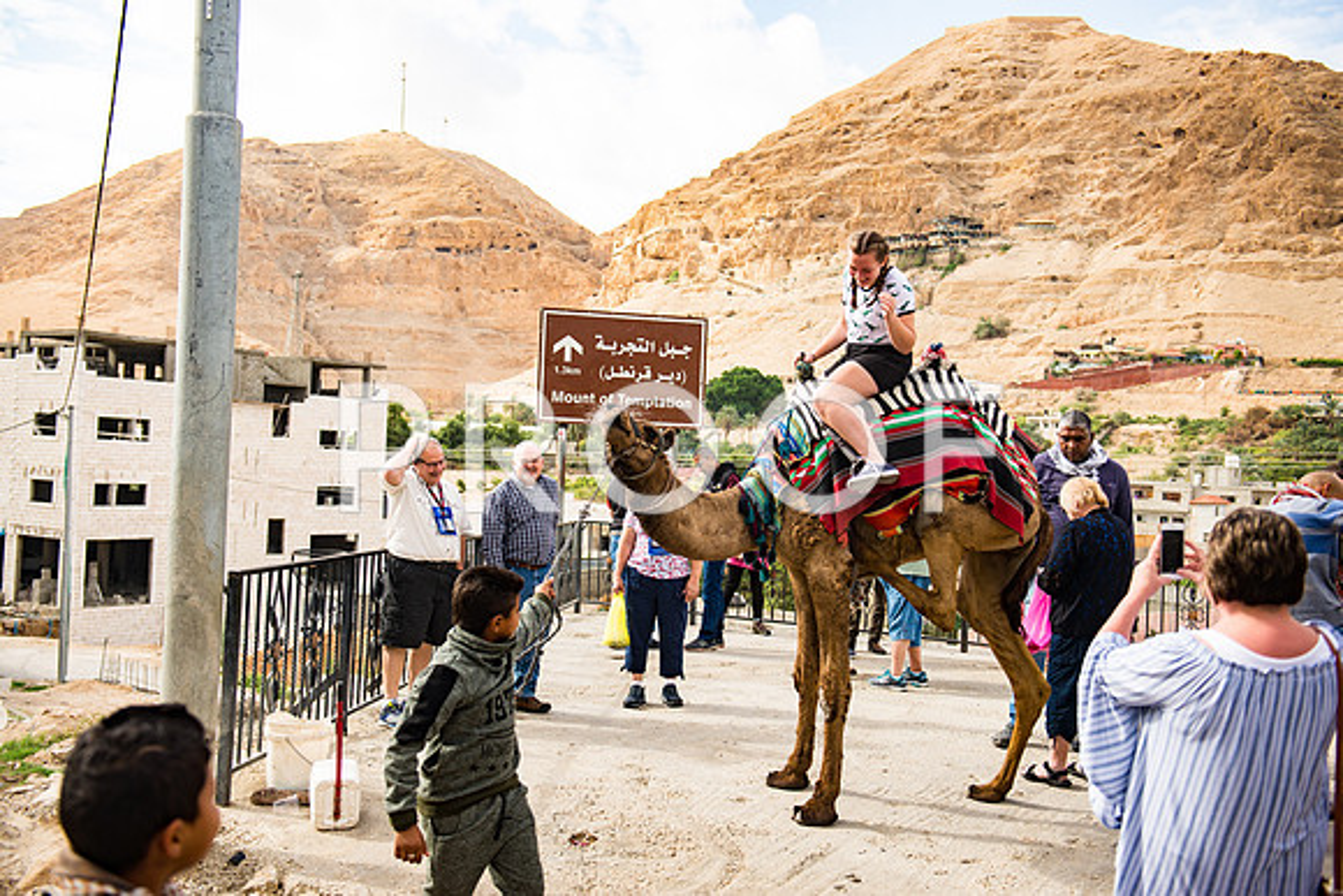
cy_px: 448
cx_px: 672
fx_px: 1343
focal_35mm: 36
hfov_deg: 53.1
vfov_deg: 36.9
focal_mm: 36
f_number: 2.8
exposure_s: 1/2000
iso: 200
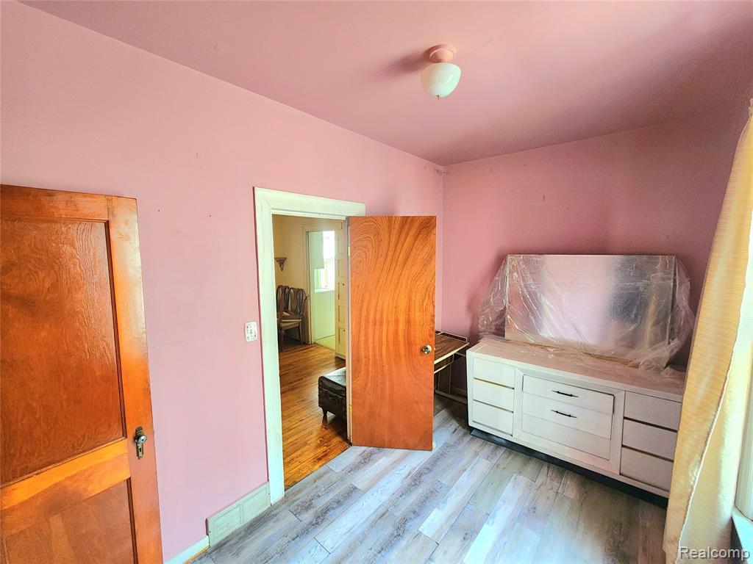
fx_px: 283
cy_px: 282
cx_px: 376
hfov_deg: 106.2
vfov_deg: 89.9
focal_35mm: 13
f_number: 2.2
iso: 320
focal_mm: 2.2
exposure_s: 1/30
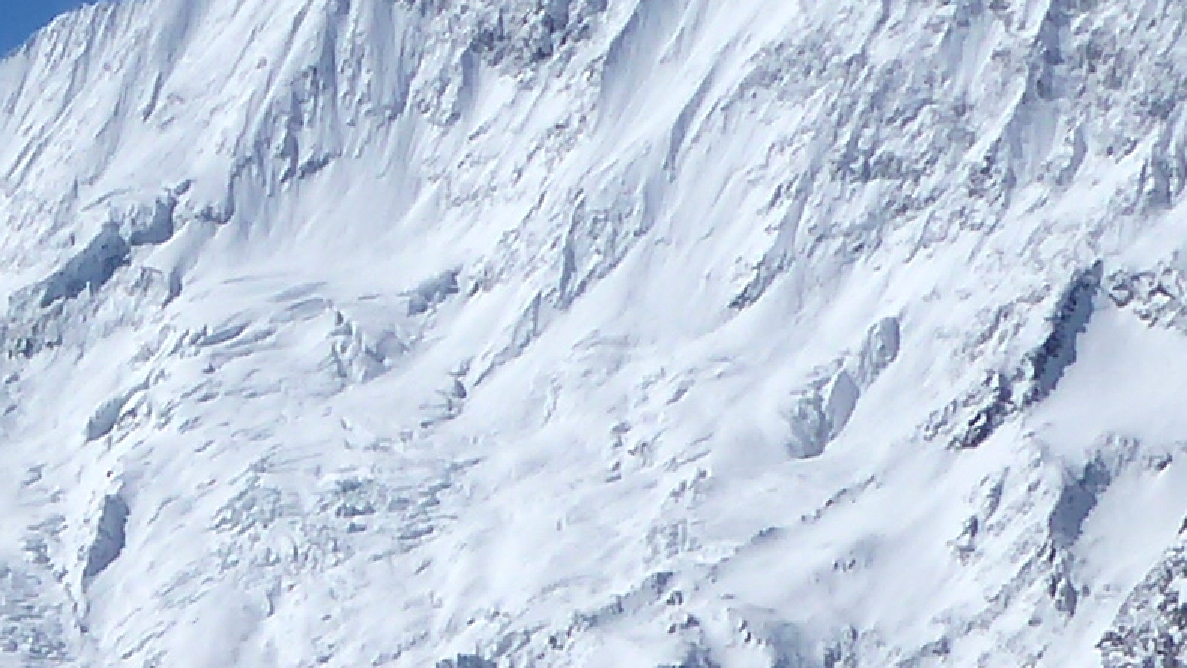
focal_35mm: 215
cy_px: 733
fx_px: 6769
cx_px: -618
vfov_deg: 5.6
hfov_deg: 9.7
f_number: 4.5
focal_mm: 6.7
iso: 80
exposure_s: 1/2000
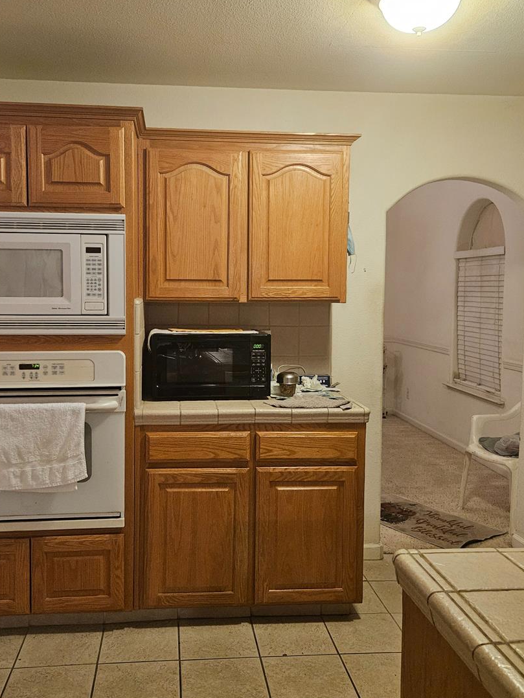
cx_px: 210
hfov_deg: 44.0
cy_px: 333
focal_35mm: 32
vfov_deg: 56.8
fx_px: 646
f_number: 1.8
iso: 800
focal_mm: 5.4
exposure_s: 1/120
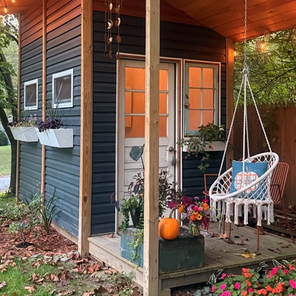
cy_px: 110
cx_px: 181
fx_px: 464
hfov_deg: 35.2
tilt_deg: +1.5
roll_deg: -0.9
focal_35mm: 48
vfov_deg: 35.2
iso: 640
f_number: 1.78
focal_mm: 6.76
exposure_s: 1/60
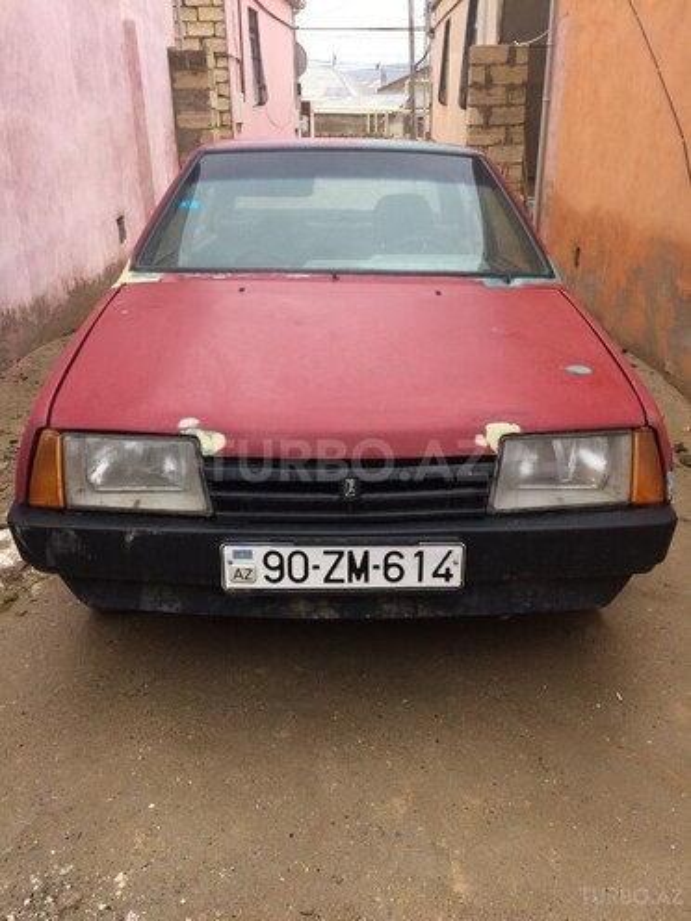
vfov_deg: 61.7
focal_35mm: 29
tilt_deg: -25.9
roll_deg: +1.1
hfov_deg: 48.2
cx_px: 346
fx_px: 772
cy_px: 460
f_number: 2.2
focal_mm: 4.15
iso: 32
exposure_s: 1/250
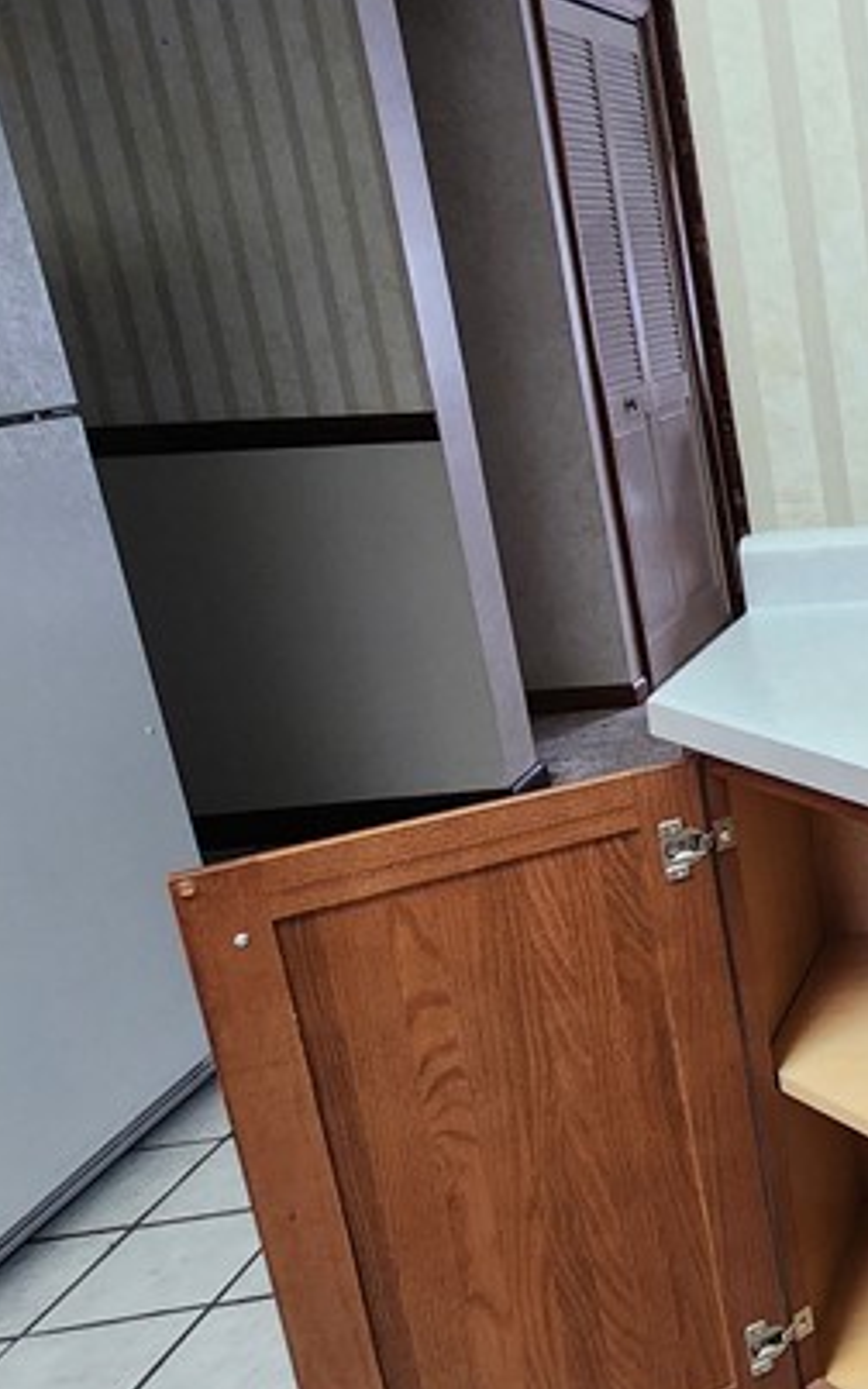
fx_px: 1324
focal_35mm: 35
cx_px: 1516
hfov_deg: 22.8
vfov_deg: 54.8
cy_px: 541
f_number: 2.2
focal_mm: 2.2
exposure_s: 1/60
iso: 200
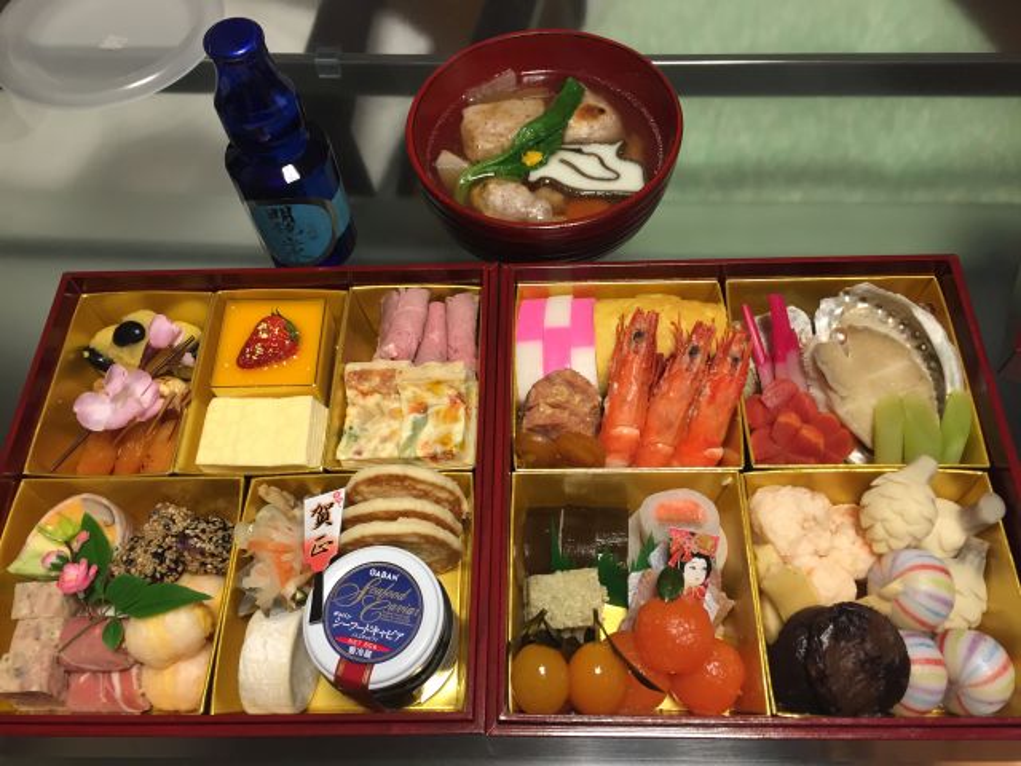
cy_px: 383
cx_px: 510
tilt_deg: -60.4
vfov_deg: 48.2
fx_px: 855
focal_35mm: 29
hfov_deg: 61.7
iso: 80
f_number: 2.2
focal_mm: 4.15
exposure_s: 1/30
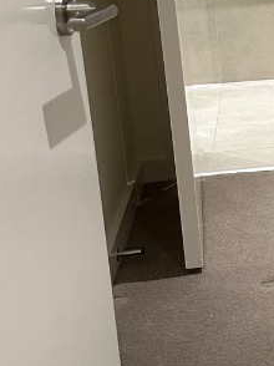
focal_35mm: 98
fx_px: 1036
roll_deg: +4.7
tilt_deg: -13.1
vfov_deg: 20.0
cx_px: 418
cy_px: 111
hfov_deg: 14.1
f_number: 1.78
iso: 320
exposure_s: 1/50
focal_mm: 6.86
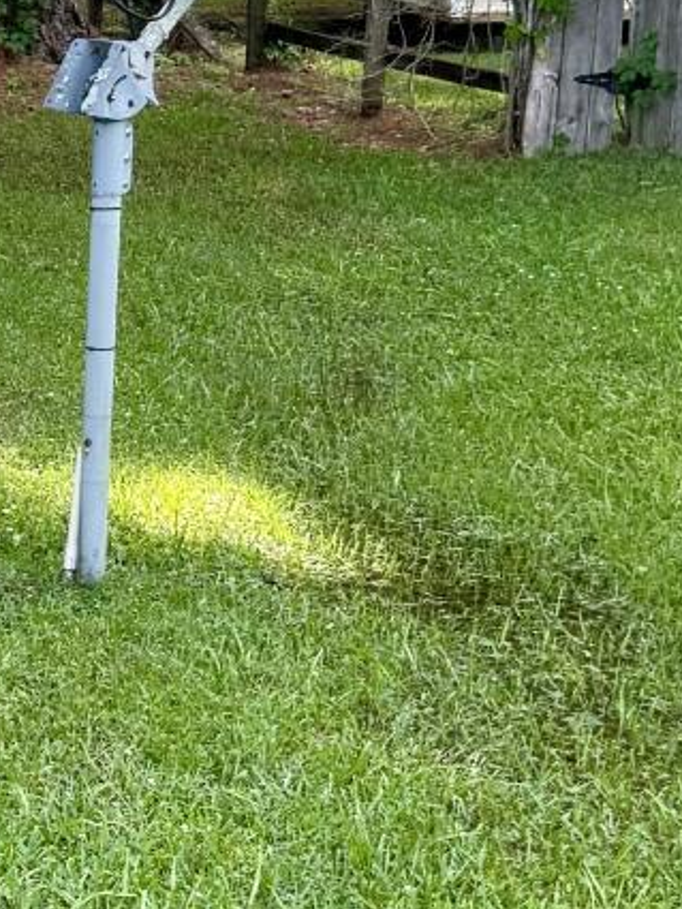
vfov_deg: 17.4
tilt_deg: -11.0
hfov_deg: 12.4
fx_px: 2967
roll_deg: -0.4
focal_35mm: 113
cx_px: -374
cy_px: 483
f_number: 1.78
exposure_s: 1/499
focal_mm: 6.76
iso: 80
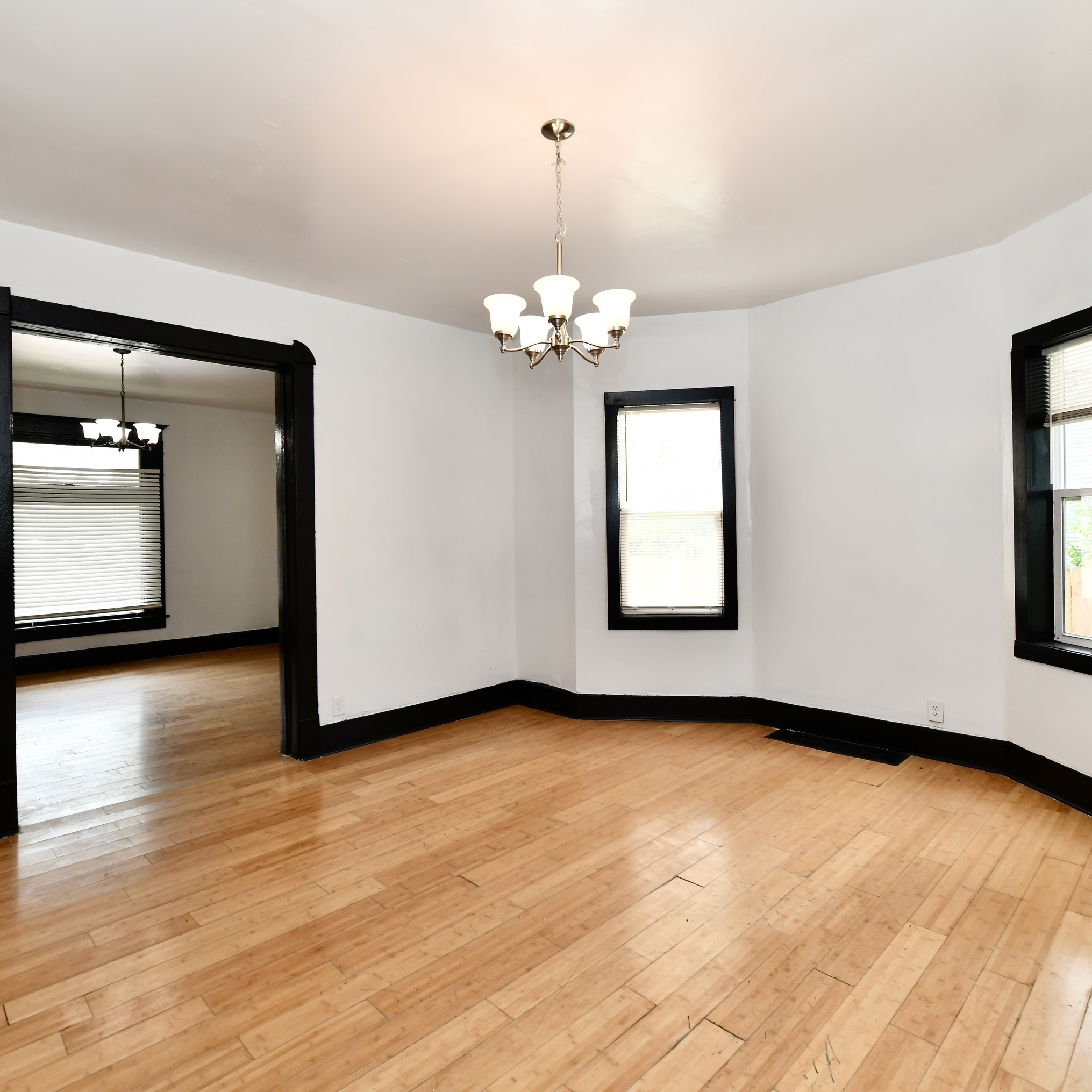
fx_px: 642
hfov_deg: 80.7
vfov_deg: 80.7
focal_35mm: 18
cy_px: 548
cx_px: 537
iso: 640
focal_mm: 14
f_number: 6.3
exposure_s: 1/100
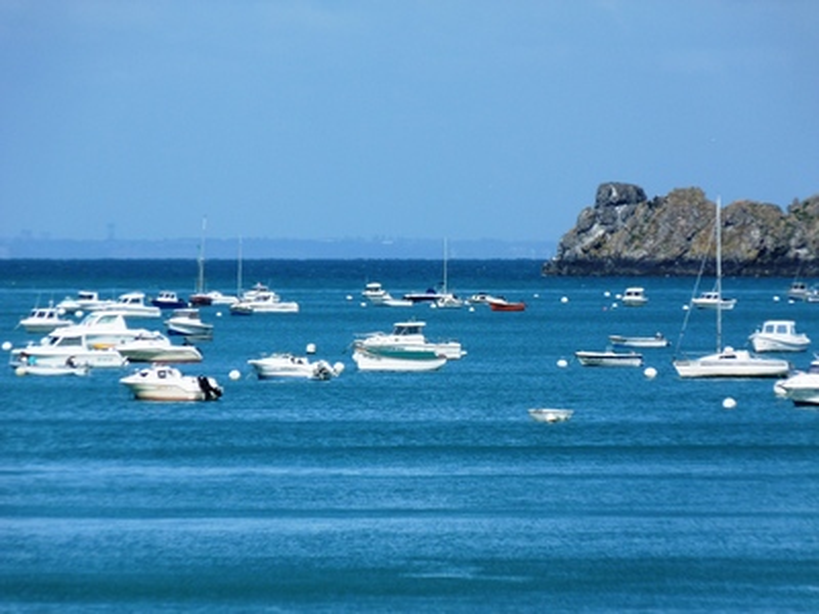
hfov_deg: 4.2
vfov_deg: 3.2
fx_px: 11049
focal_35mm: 467
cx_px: 410
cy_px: 307
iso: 80
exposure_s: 1/500
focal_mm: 84.1
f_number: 5.6
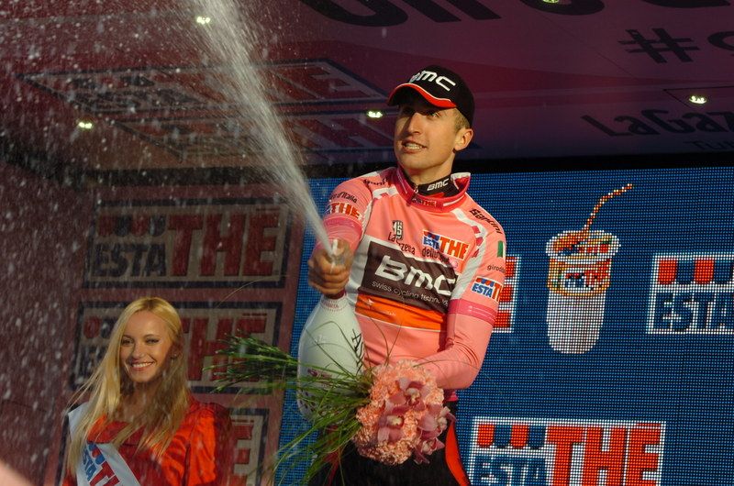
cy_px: 243
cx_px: 367
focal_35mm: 142
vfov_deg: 9.6
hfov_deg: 14.4
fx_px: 2900
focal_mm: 95
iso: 200
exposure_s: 1/250
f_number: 5.6
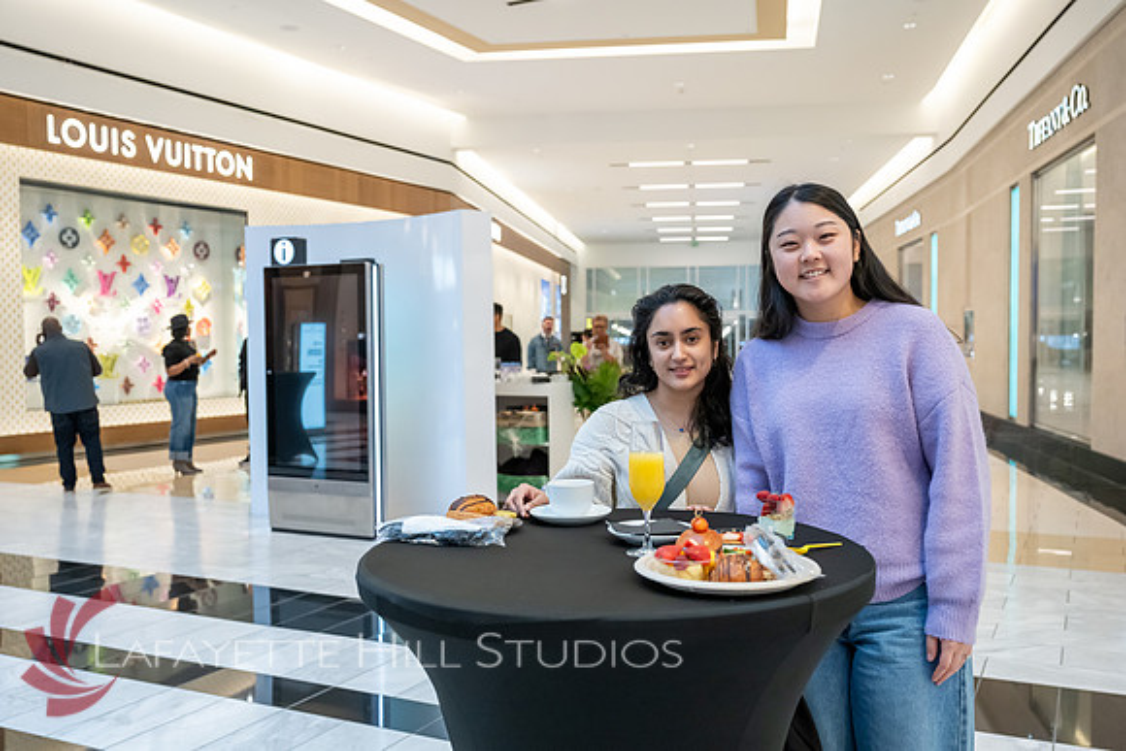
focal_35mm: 33
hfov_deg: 56.5
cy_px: 381
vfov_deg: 39.5
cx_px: 563
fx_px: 1047
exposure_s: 1/320
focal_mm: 32.5
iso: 3200
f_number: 4
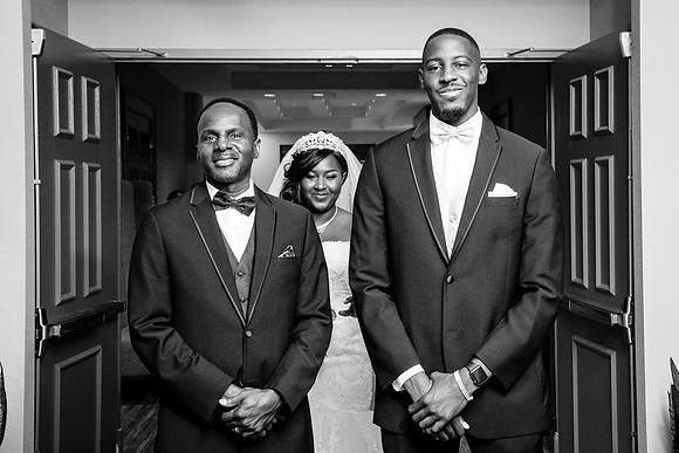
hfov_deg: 34.6
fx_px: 1088
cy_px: 195
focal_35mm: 58
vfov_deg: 23.5
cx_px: 388
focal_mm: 50
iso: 2000
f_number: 7.1
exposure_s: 1/200
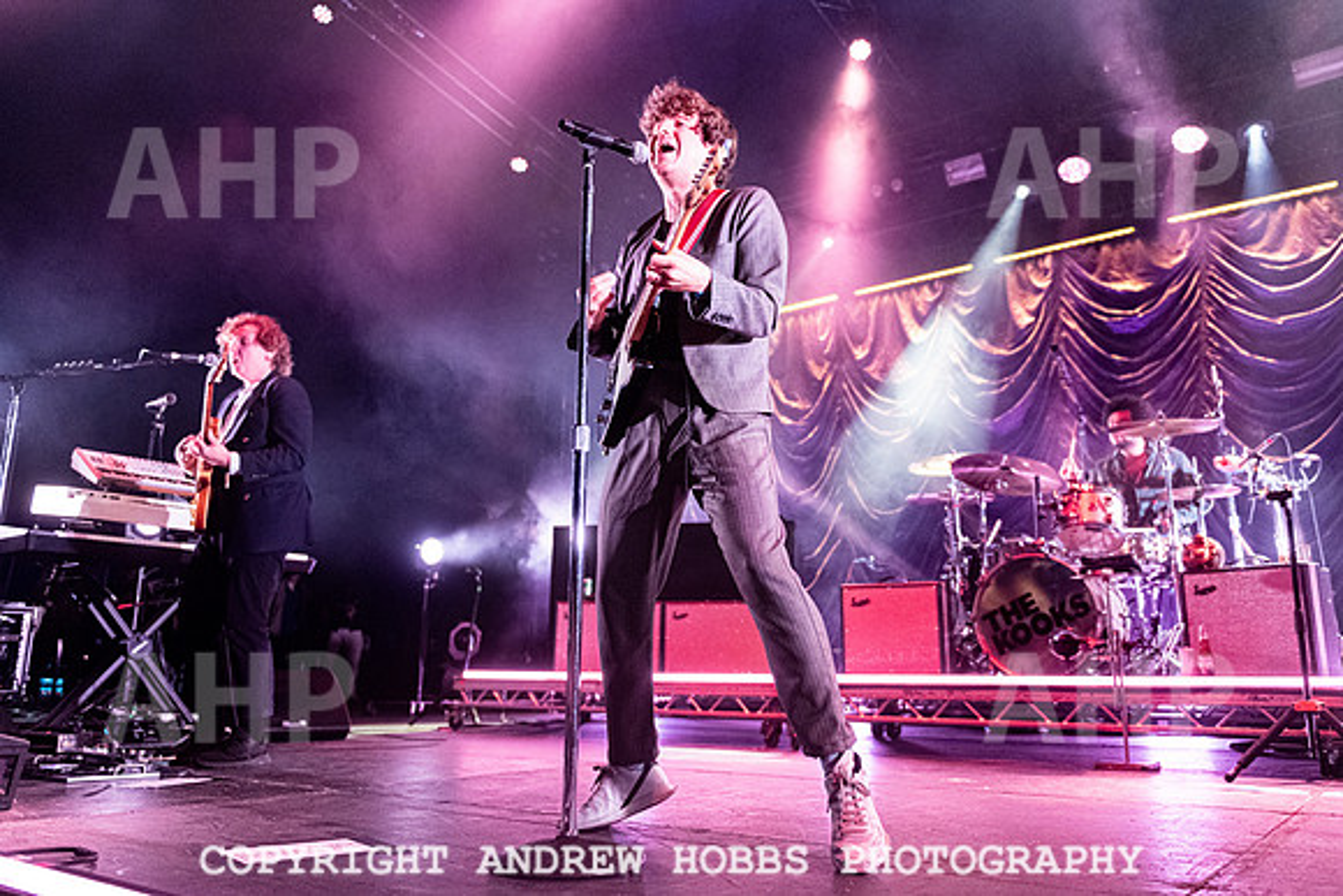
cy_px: 424
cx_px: 707
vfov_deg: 47.7
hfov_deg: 67.0
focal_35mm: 27
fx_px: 1014
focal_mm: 24
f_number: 2.8
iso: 2800
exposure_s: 1/320
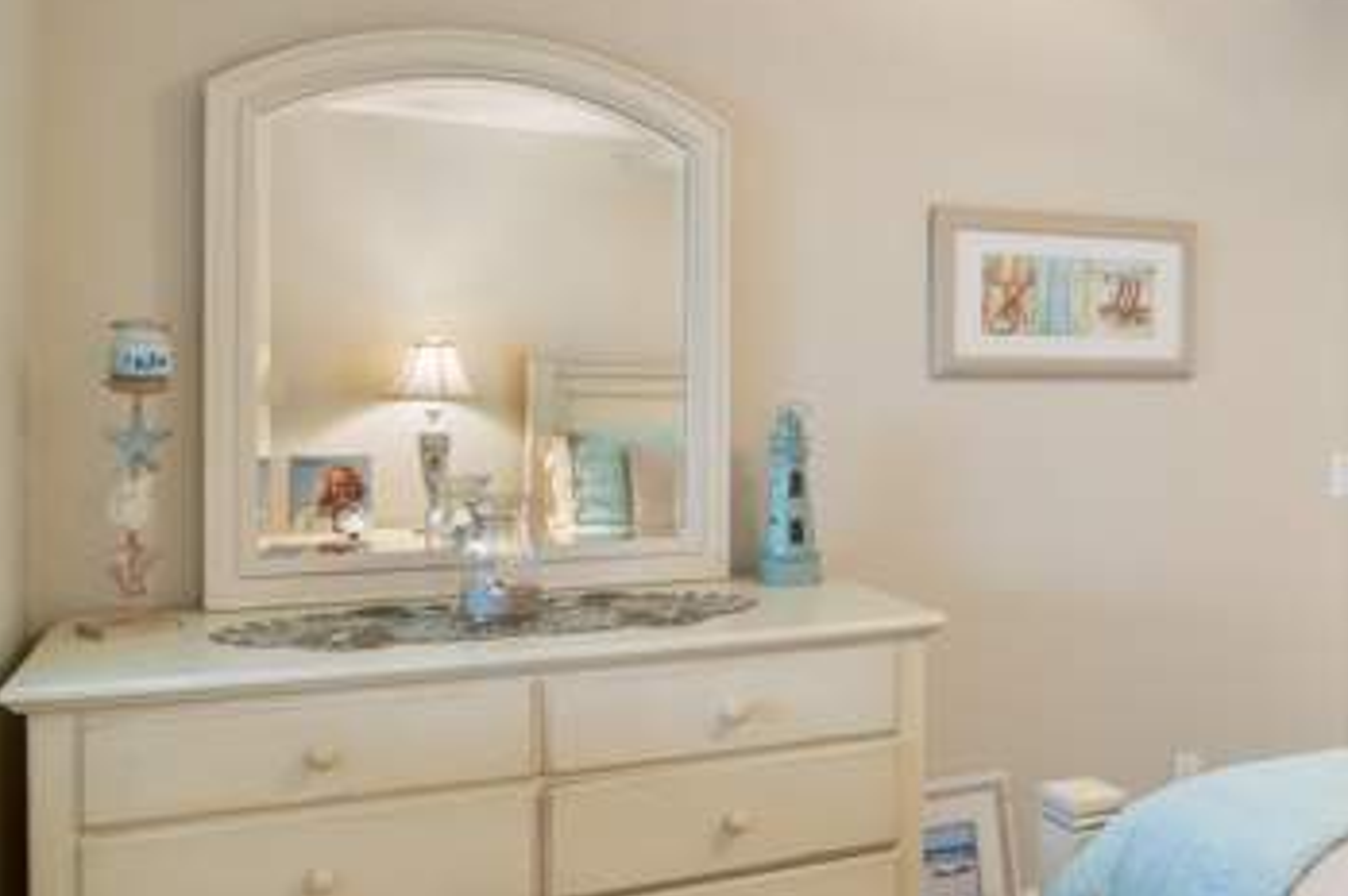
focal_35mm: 33
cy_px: 465
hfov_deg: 56.5
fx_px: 1234
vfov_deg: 39.9
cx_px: 857
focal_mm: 16
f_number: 8
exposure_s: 1/100
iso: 320
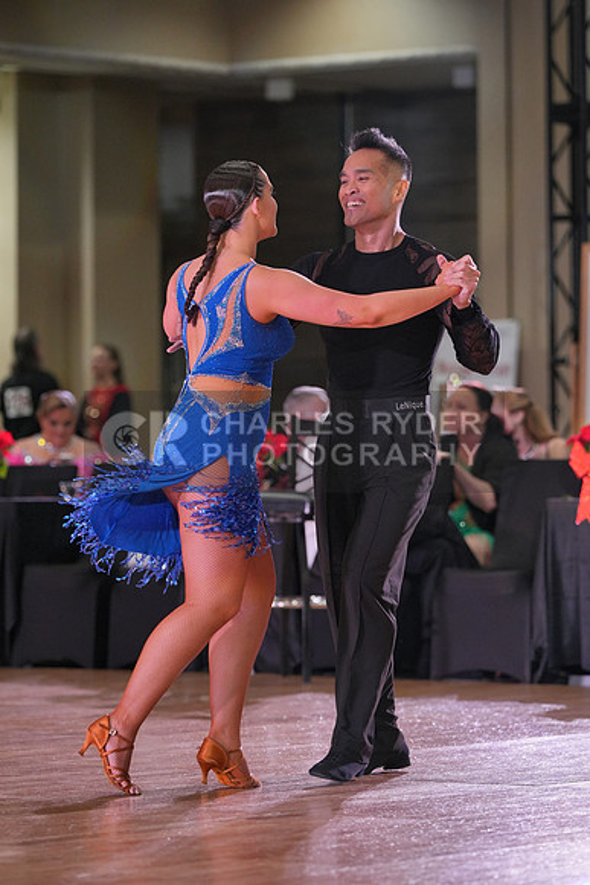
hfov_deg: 7.6
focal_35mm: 180
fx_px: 4422
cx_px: 295
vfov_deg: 11.4
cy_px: 442
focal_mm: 180
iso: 2000
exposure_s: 1/500
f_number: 4
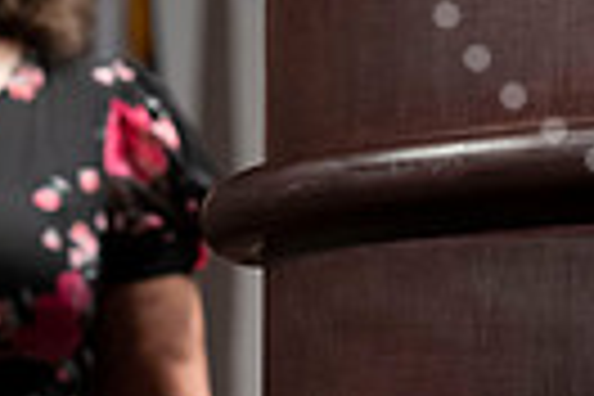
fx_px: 9371
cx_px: 801
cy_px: -1
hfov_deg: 3.6
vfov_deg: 2.4
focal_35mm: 568
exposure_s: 1/80
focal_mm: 104
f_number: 4
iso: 1000
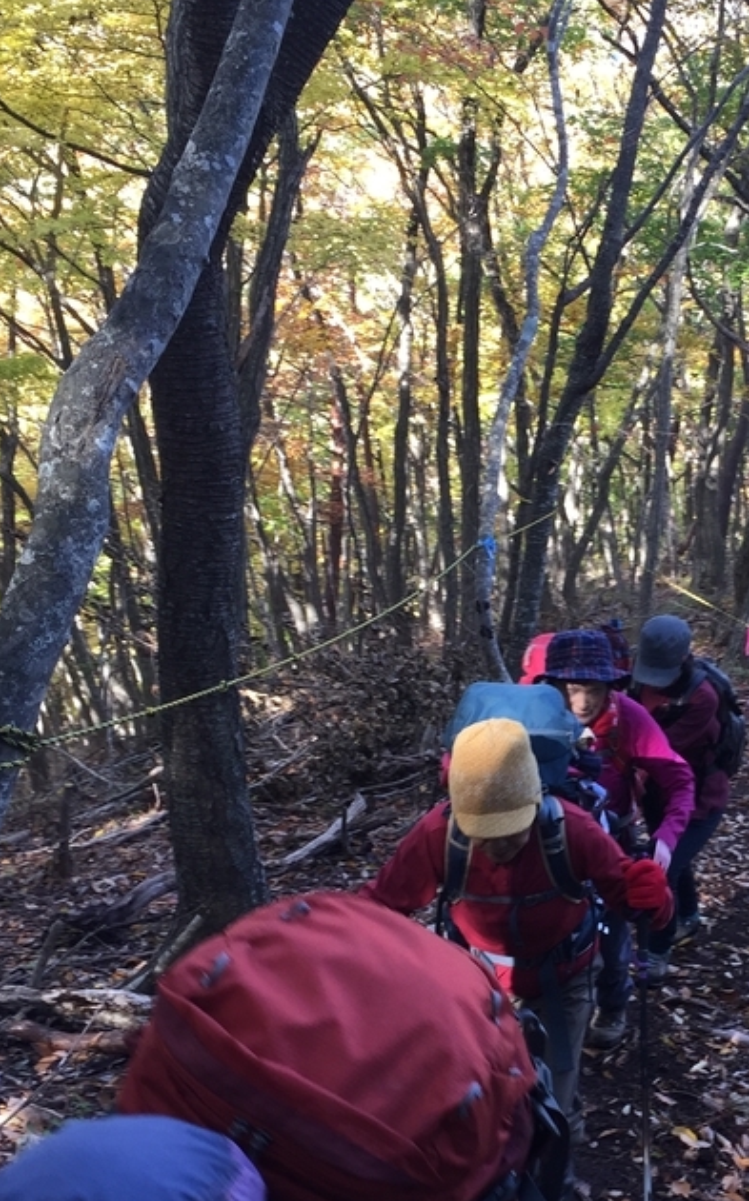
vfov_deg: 40.2
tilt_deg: -26.7
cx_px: 629
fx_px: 1635
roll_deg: +1.1
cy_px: 707
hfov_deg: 25.2
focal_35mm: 50
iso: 40
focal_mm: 4.15
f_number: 2.2
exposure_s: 1/60
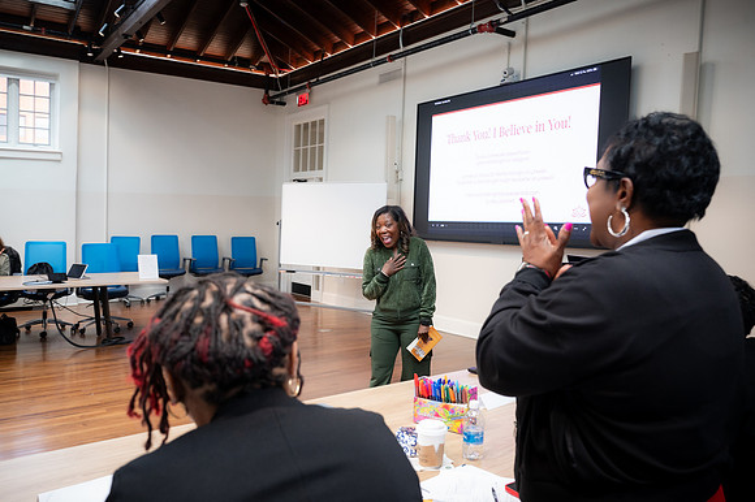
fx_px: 616
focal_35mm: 29
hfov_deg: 63.0
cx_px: 378
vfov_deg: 44.3
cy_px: 251
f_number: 5
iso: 2000
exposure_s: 1/250
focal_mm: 28
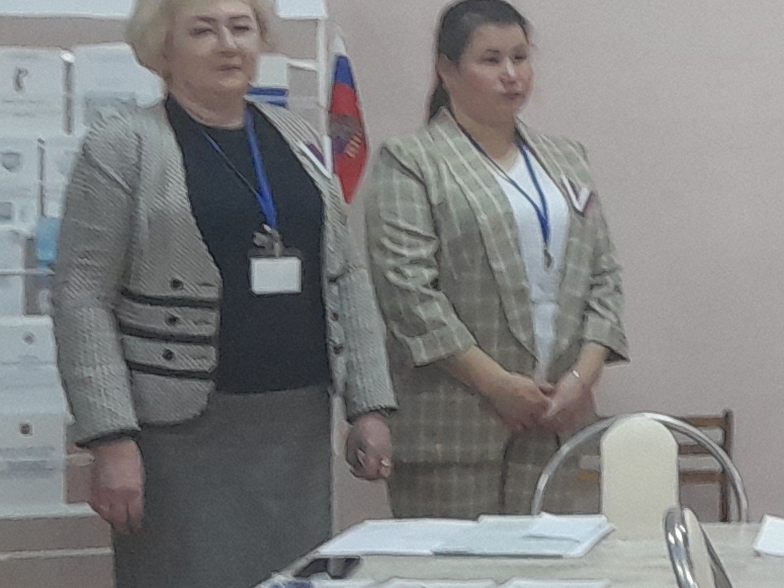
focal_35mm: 129
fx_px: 2921
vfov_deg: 11.5
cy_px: 229
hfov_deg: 13.9
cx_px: 1322
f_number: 2
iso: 250
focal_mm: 4.6
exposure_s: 1/50
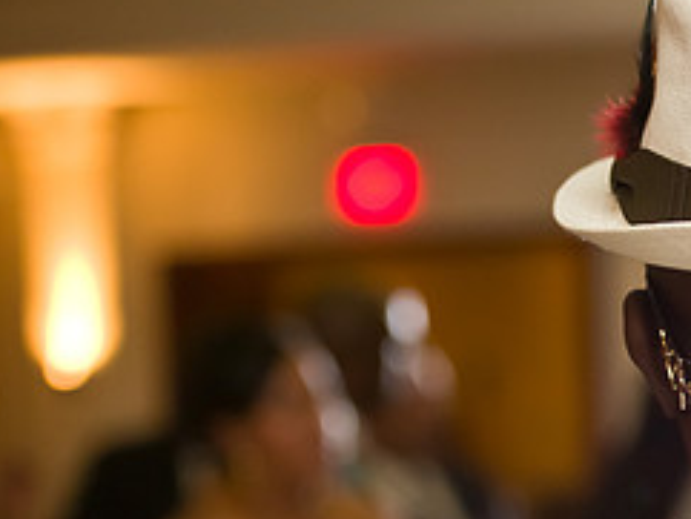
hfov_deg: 11.9
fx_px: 3235
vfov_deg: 9.1
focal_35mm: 162
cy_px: 422
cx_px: 817
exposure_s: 1/125
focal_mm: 70
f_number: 3.2
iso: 3200
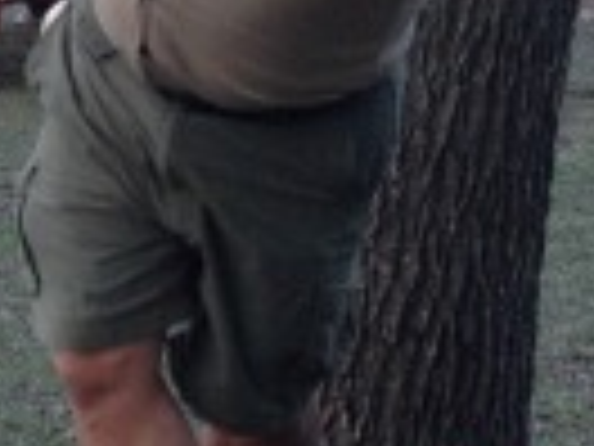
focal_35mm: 212
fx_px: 3638
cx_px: -459
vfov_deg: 7.0
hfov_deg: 9.0
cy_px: 185
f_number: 2.4
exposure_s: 1/120
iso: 100
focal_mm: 4.28
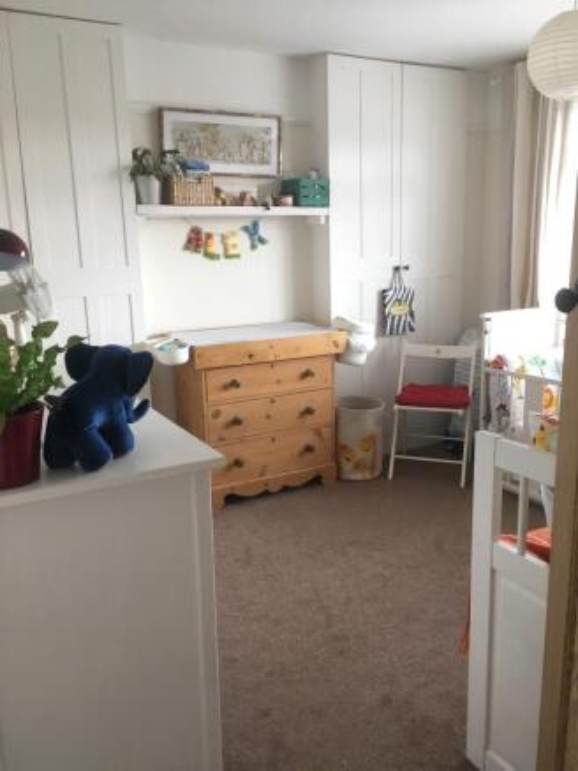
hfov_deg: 48.2
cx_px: 289
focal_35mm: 29
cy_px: 386
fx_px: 645
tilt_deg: -15.6
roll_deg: +1.4
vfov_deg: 61.6
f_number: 2.2
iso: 125
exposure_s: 1/33
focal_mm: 4.15
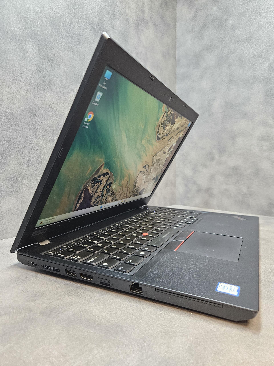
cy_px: 183
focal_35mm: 23
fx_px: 243
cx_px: 137
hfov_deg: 58.9
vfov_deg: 73.9
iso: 640
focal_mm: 5.4
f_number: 1.8
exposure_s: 1/100
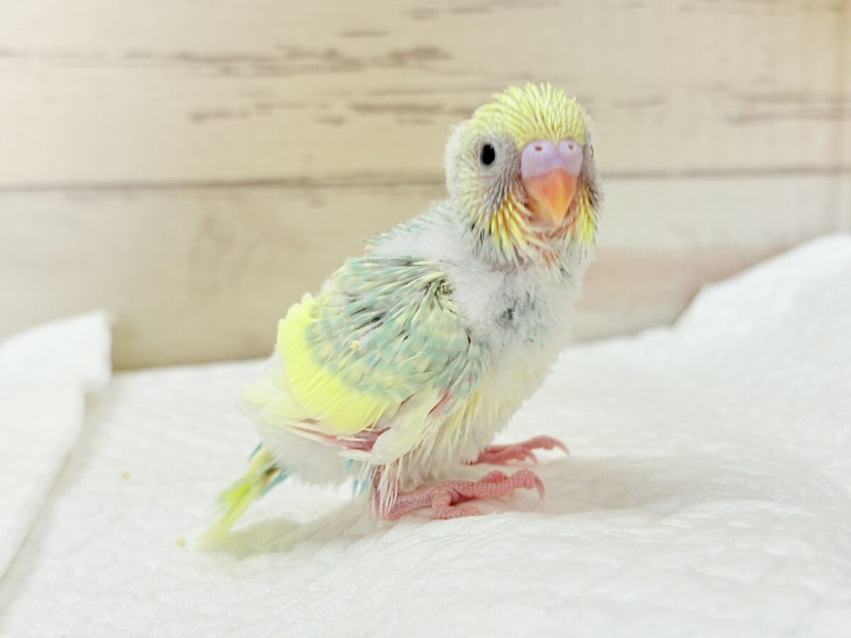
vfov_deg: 28.0
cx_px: 426
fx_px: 1278
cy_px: 319
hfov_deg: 36.8
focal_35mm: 52
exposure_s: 1/50
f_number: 1.6
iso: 50
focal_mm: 5.96
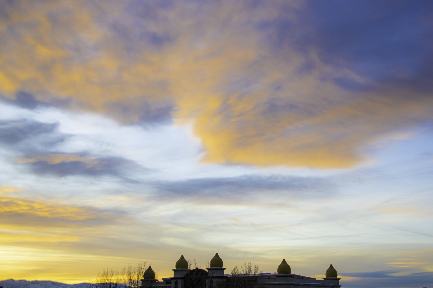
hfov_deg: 53.1
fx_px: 433
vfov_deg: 36.9
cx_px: 216
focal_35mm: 36
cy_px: 144
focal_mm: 36
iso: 100
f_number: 5
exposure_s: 1/100
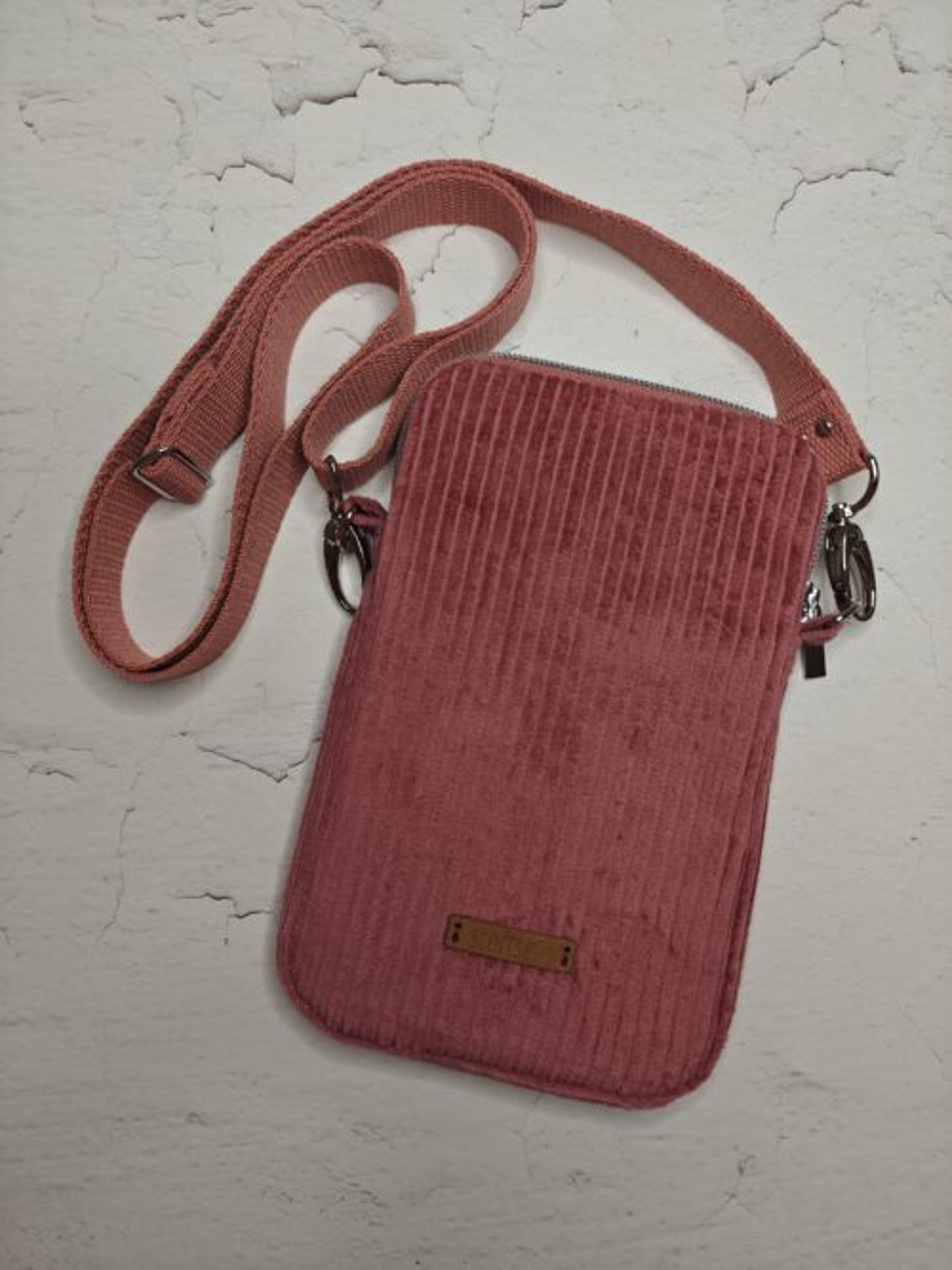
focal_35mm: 23
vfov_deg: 73.9
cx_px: 476
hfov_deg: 58.9
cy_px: 635
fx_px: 844
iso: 200
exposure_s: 1/100
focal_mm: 6.06
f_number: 1.6
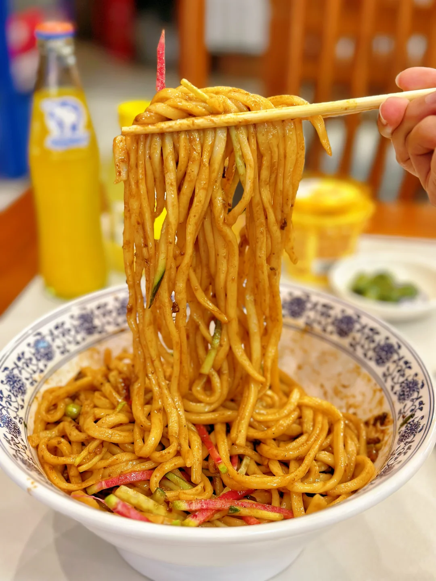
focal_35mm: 48
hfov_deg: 30.3
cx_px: 218
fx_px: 806
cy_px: 290
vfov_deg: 39.7
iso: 200
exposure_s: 1/50
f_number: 1.78
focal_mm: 6.86
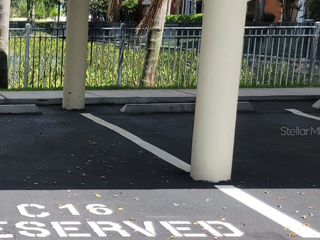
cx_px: -105
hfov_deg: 23.8
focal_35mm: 71
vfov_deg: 20.7
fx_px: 656
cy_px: 131
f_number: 1.8
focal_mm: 5.4
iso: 40
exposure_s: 1/1170
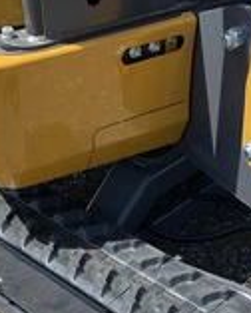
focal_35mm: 72
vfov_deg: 25.6
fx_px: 667
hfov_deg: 21.3
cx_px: 102
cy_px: 277
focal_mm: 3
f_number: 1.8
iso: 25
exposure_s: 1/898
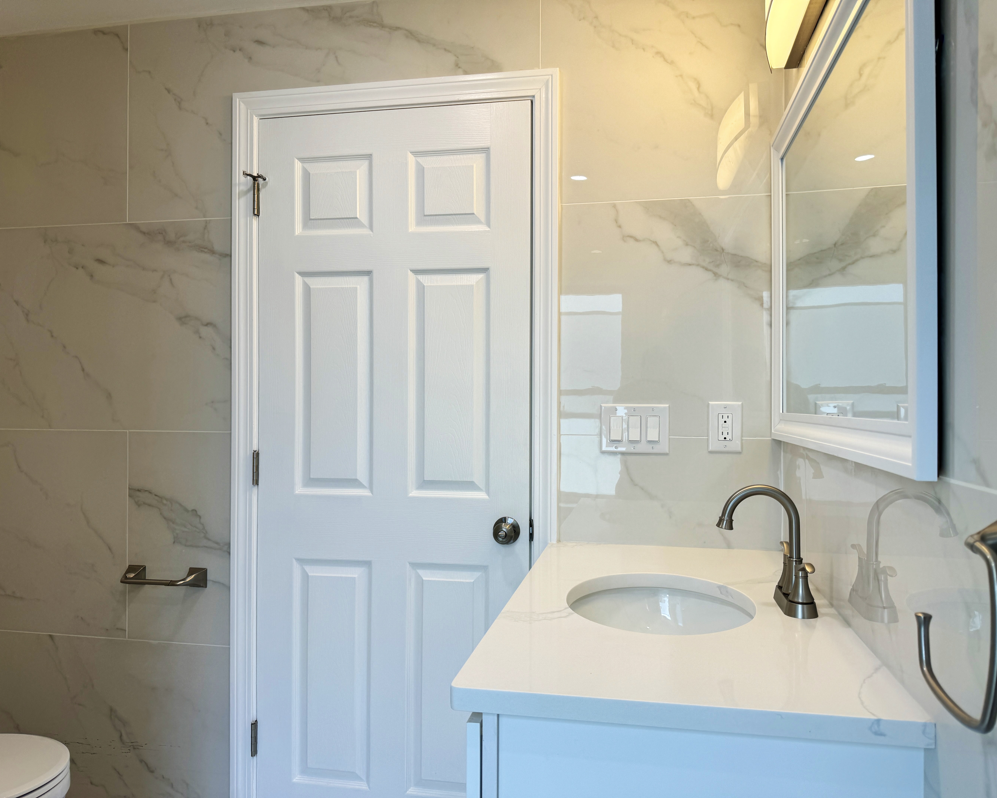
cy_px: 399
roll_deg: -0.5
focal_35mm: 25
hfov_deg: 68.1
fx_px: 738
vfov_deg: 56.8
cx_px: 510
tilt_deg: -0.6
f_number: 1.78
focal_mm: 6.86
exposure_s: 1/320
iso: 80
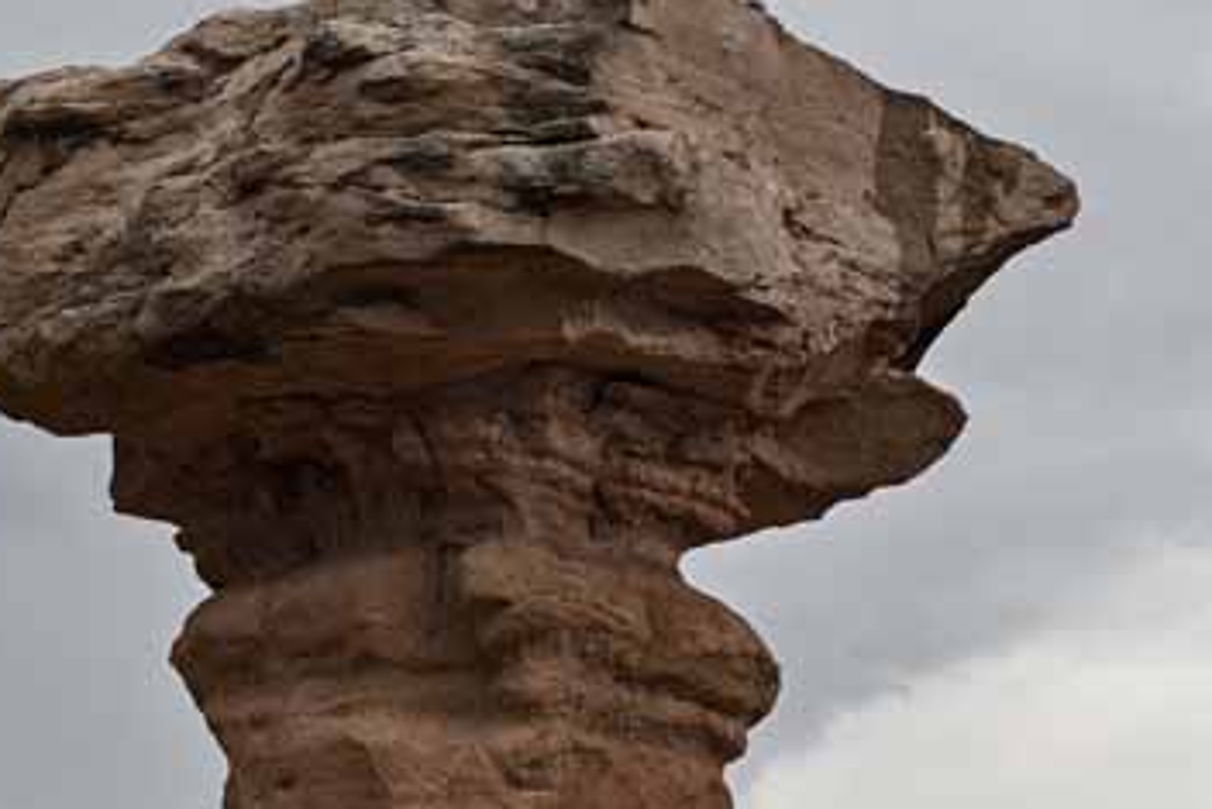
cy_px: 584
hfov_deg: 10.1
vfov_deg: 6.8
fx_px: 6803
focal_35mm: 202
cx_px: 172
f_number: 6.3
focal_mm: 89
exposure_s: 1/320
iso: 64
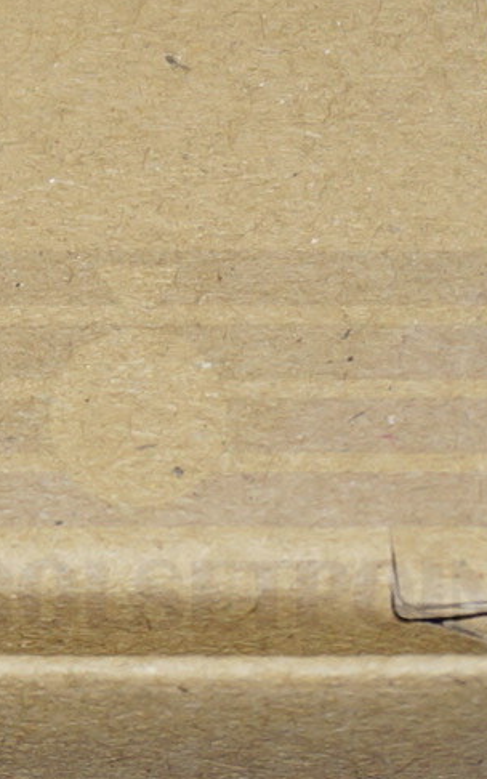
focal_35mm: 292
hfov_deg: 4.3
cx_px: -1022
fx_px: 6197
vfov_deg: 7.2
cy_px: 683
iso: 250
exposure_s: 1/60
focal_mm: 38
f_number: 5.6
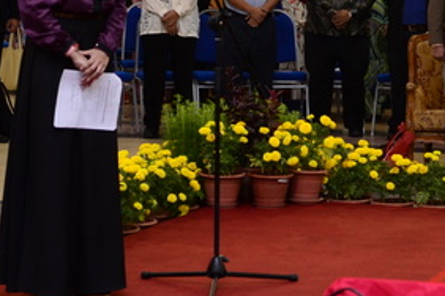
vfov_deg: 10.0
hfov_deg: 15.1
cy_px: -8
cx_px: 286
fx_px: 1681
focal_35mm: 136
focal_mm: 40
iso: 500
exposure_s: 1/60
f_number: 4.5
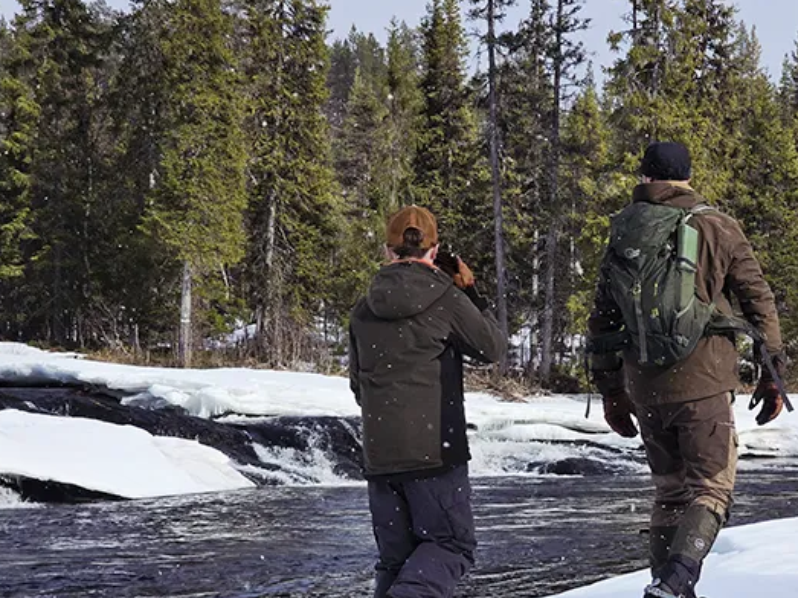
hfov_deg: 20.6
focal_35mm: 95
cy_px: 394
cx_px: 478
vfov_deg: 15.5
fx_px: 2190
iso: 50
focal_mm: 7.9
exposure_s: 1/2500
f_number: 2.4
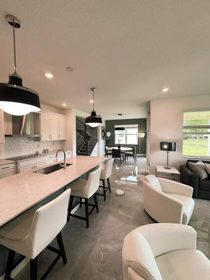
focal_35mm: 14
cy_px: 140
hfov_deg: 85.7
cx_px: 105
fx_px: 113
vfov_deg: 102.1
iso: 100
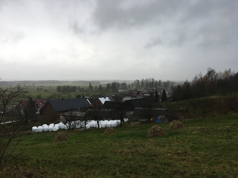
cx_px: 119
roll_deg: -0.1
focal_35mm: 29
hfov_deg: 61.7
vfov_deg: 48.2
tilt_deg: -3.3
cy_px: 89
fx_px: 199
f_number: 2.2
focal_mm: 4.15
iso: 25
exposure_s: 1/33
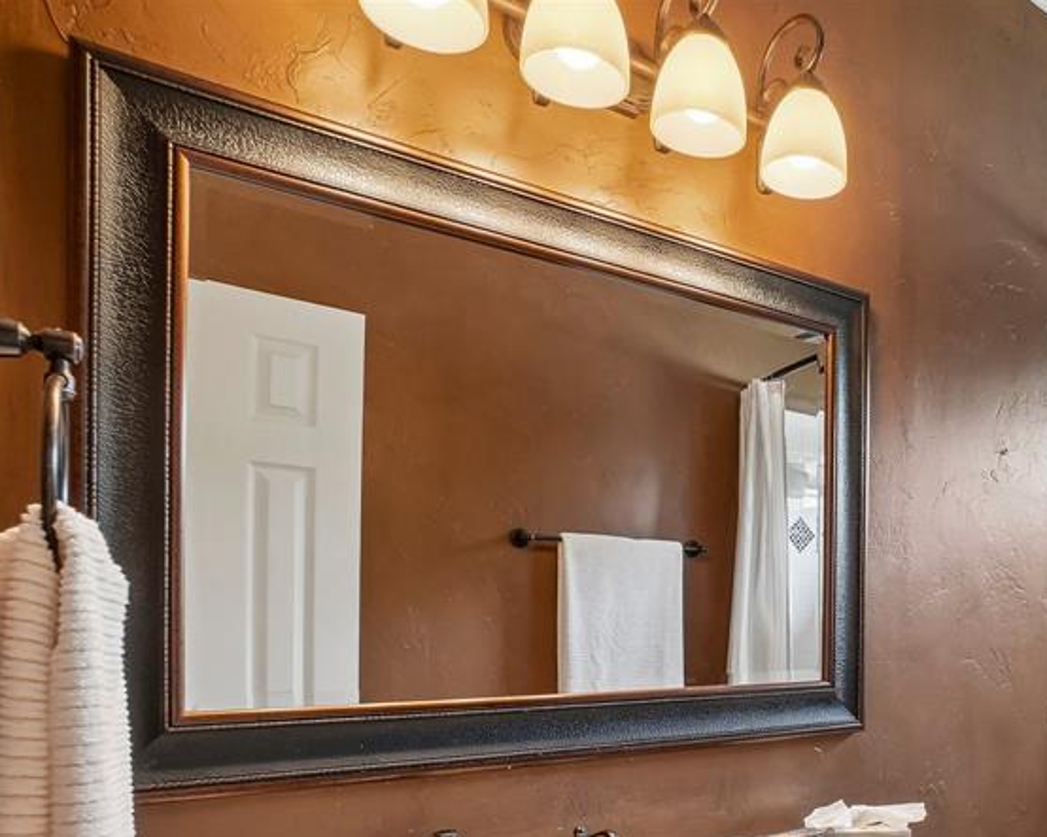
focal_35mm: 26
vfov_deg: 52.2
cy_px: 642
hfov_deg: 59.9
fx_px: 806
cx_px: 860
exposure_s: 1/6
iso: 400
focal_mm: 10
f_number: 8
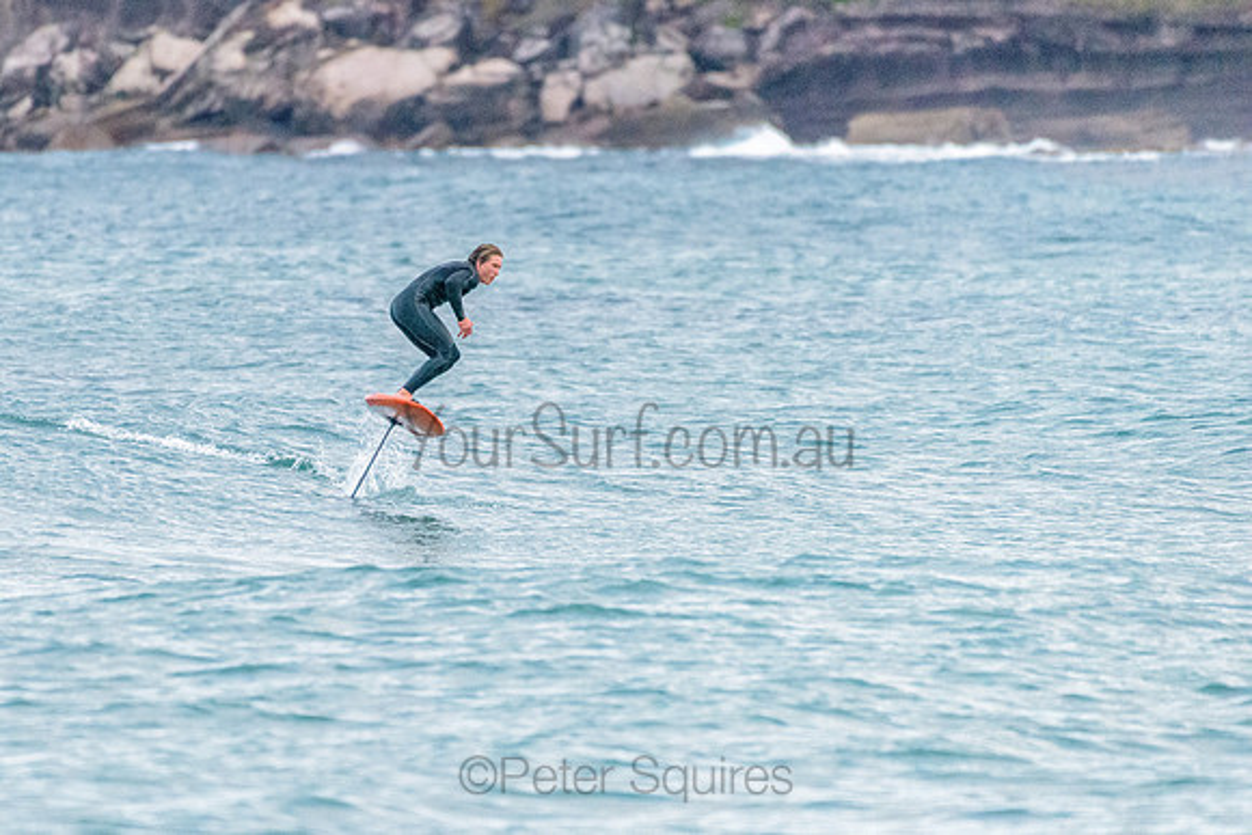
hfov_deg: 3.4
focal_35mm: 613
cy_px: 392
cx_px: 485
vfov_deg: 2.2
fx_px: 21313
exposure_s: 1/2000
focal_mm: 500
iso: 4000
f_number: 5.6
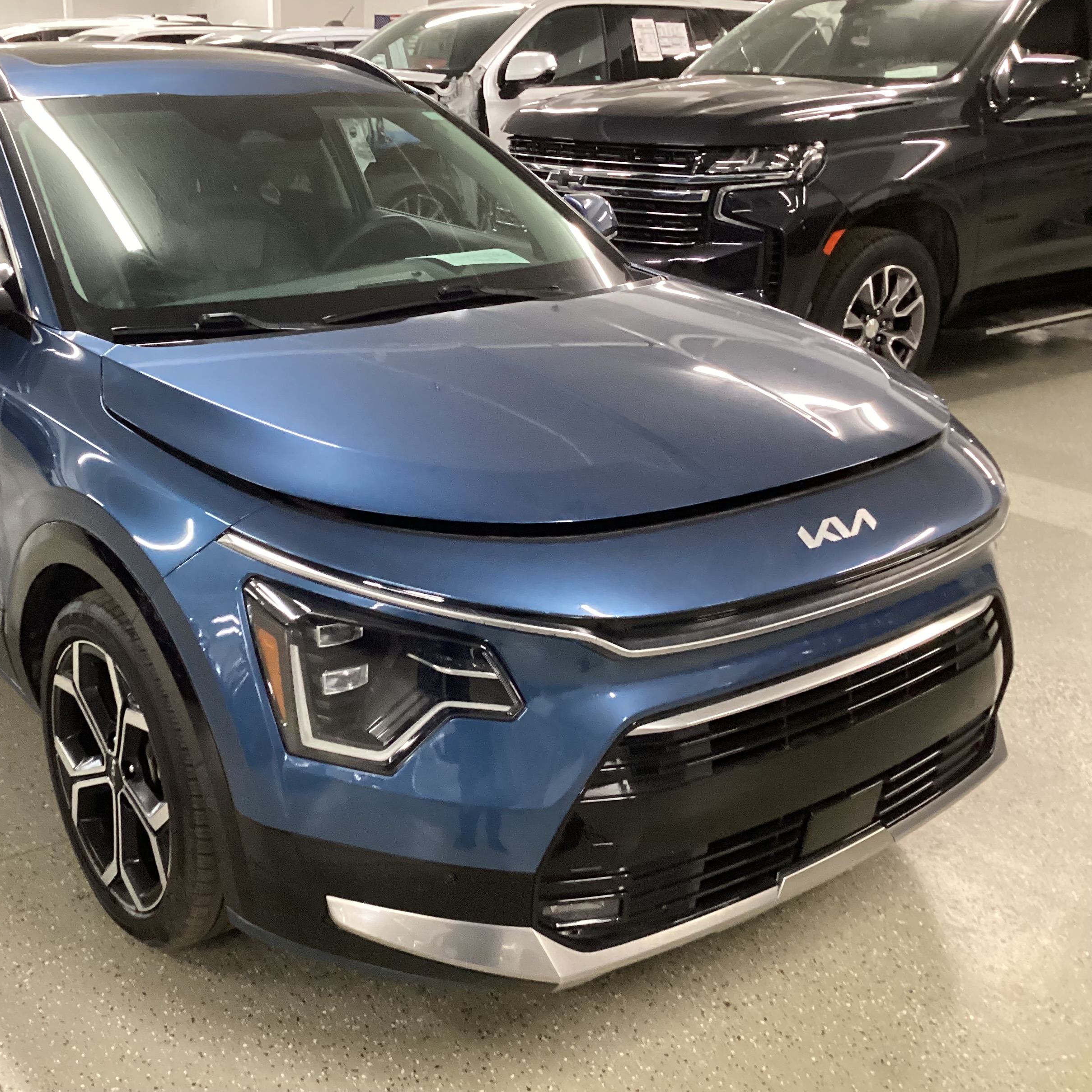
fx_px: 1321
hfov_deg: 44.2
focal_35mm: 37
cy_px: 543
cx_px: 357
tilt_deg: -23.4
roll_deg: -0.4
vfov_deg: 44.9
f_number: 2.4
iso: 320
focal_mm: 3.3
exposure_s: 1/50
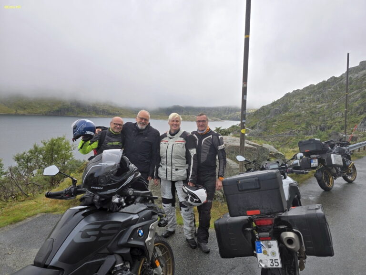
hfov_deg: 73.9
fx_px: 243
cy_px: 138
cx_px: 183
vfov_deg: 58.9
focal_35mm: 23
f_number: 1.7
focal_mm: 6.3
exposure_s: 1/294
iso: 12
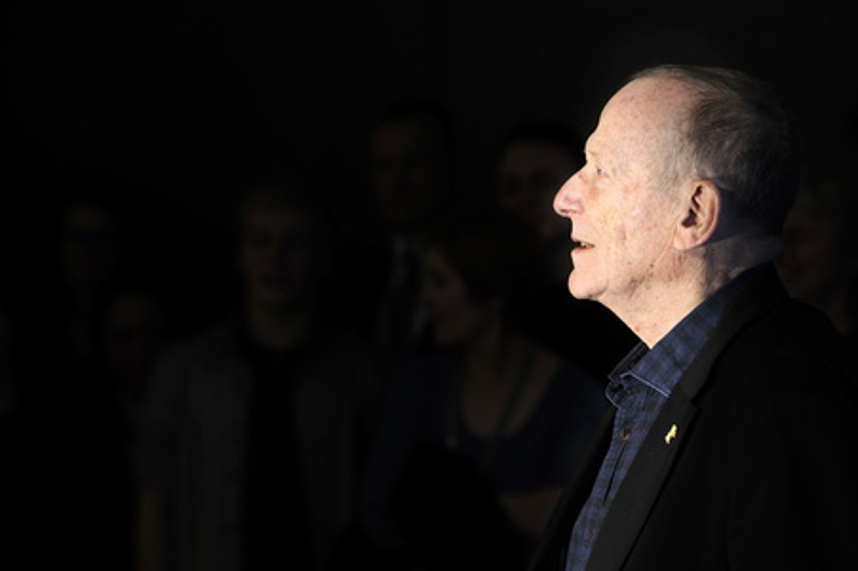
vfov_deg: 7.2
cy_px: 286
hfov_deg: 10.8
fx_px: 4525
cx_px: 429
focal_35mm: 190
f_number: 6.3
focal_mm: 190
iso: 200
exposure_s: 1/200
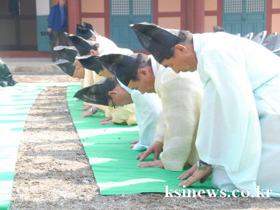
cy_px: 106
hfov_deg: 21.6
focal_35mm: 91
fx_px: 733
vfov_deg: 16.3
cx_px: 129
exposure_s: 1/320
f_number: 9
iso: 800
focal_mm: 55
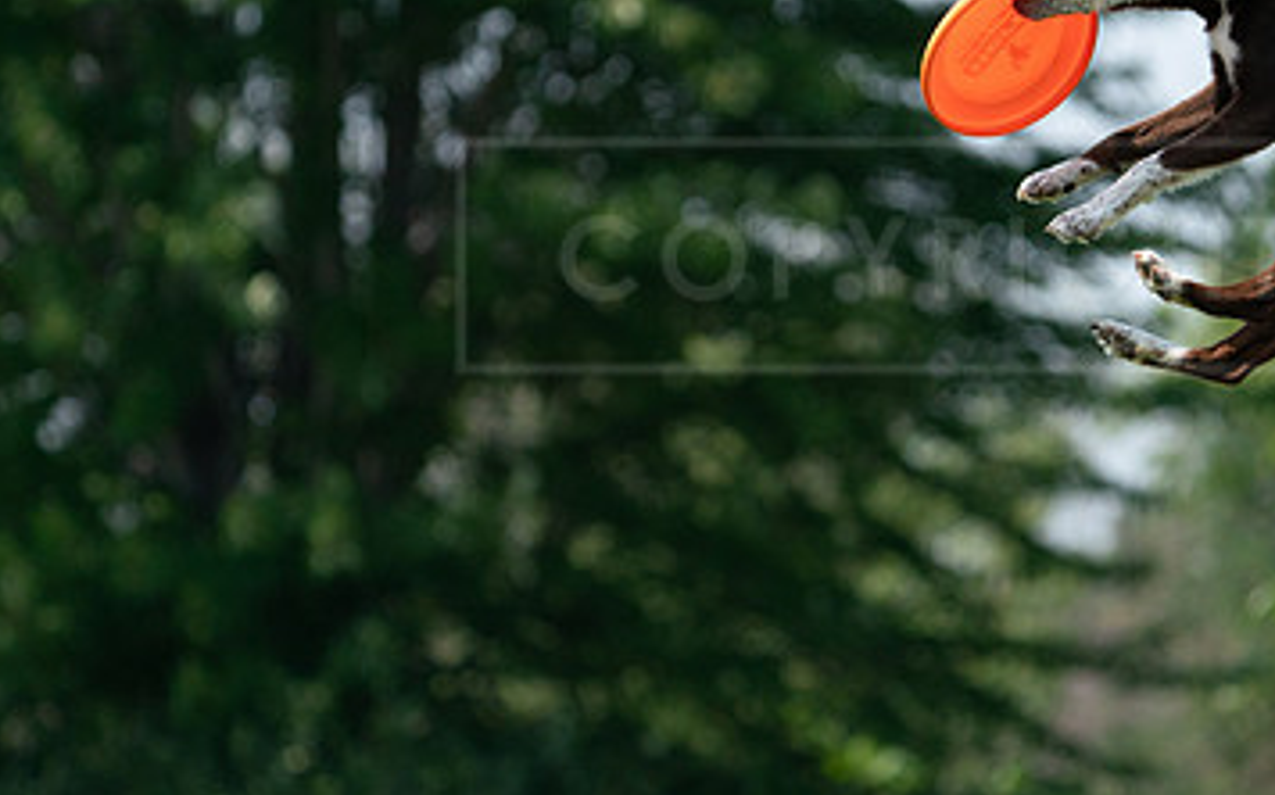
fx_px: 16391
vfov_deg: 2.8
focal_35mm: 472
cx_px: 764
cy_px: 316
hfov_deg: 4.5
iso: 1250
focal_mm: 268
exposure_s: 1/4000
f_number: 5.6
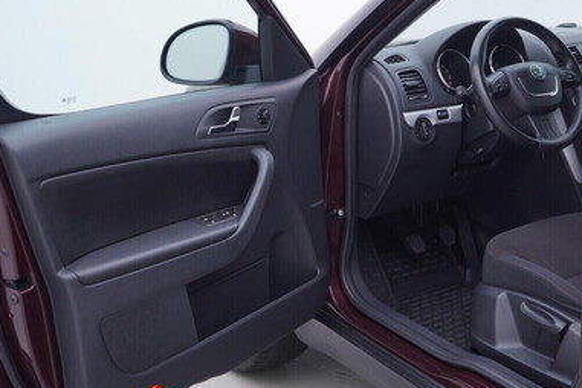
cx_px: 330
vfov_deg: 25.9
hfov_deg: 38.1
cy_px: 149
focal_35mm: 52
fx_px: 841
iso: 125
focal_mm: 24
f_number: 3.2
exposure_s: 1/50
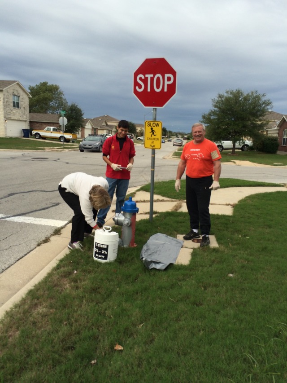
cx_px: 144
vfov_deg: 61.7
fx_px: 321
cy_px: 192
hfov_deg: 48.2
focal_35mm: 29
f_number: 2.2
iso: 32
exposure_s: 1/1244
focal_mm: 4.15
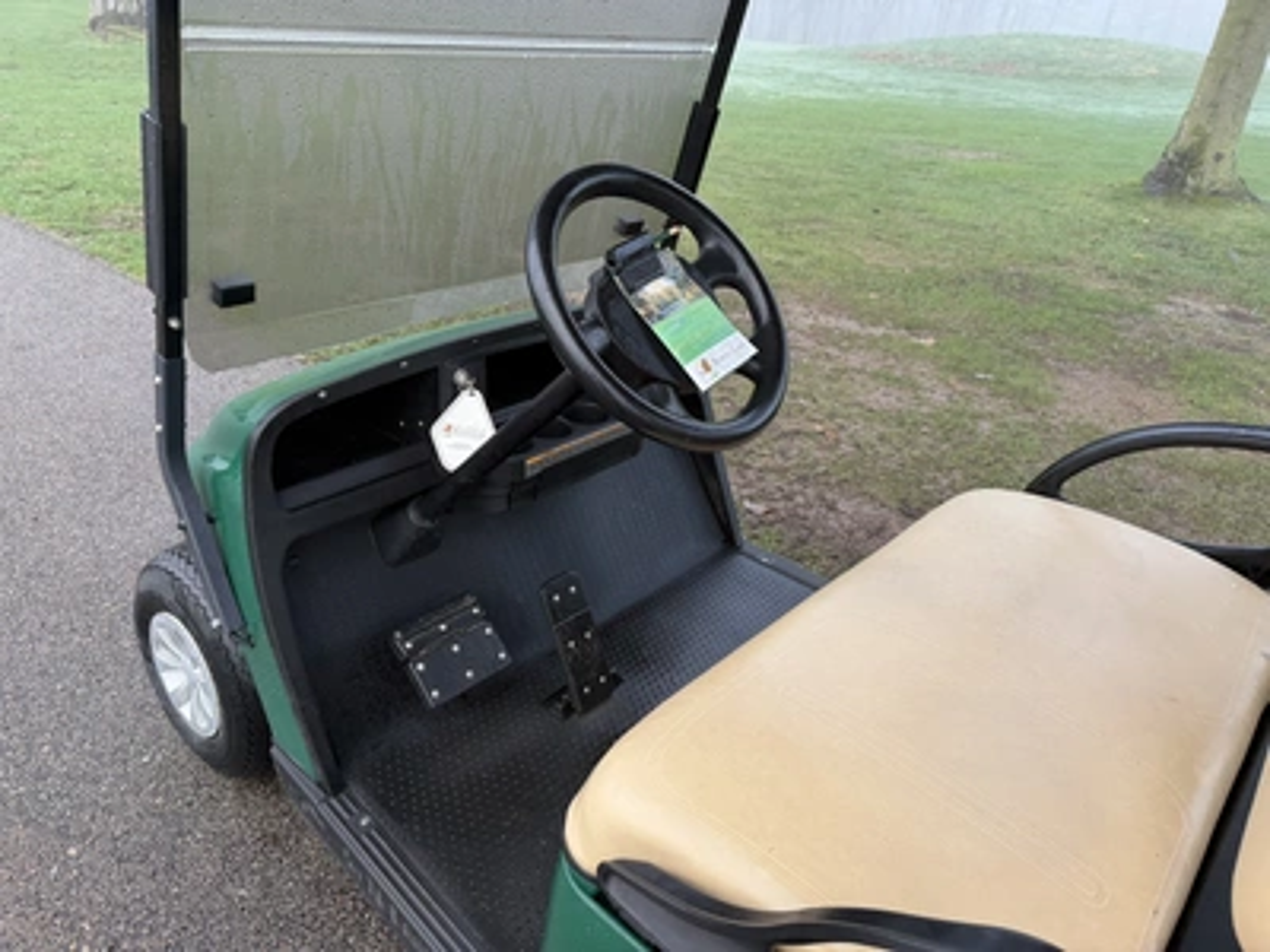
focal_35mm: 24
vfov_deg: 56.8
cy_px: 476
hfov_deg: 71.6
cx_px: 635
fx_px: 881
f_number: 1.78
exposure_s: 1/121
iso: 100
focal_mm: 6.76
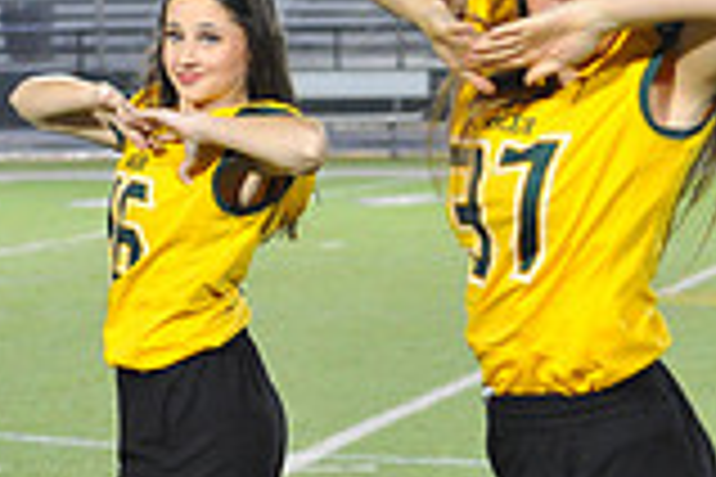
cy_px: 243
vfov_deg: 4.7
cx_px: 1162
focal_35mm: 291
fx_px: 5787
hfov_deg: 6.9
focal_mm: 80
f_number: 4
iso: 4000
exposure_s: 1/160
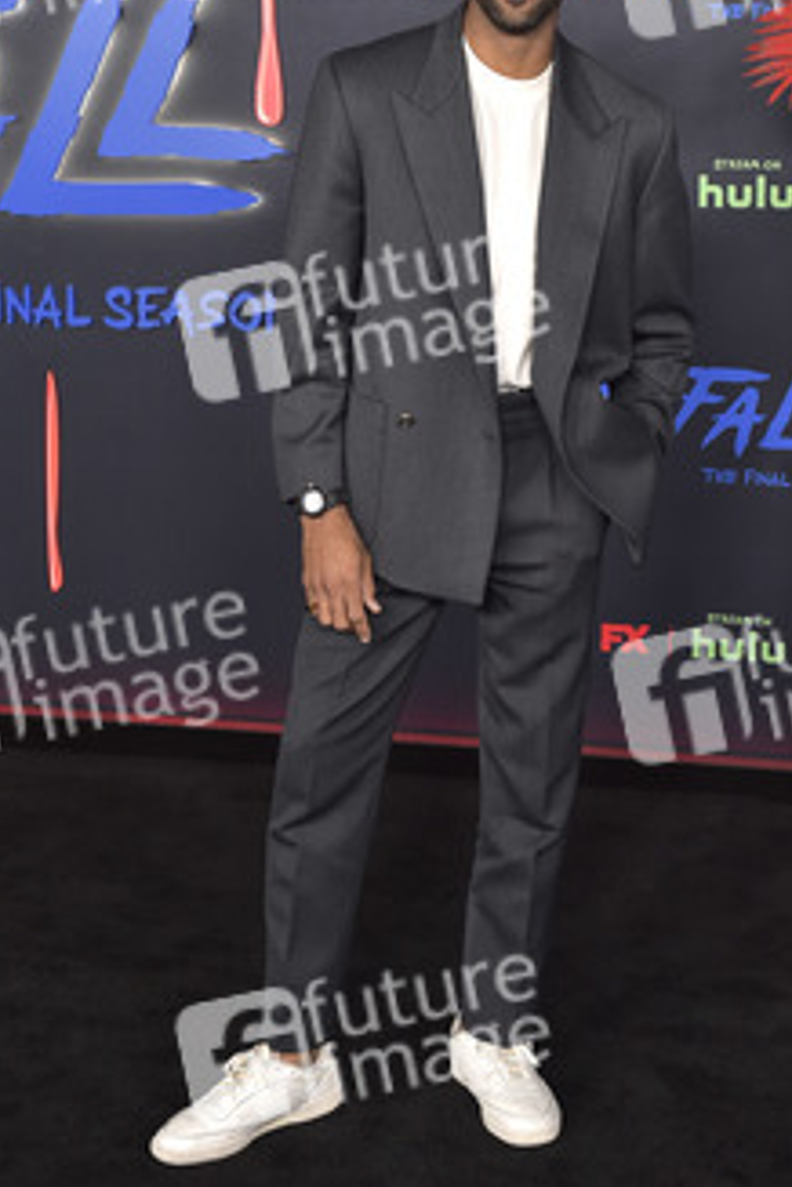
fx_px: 2343
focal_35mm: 71
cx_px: 470
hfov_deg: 19.2
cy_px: 497
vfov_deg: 28.4
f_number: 6.3
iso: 2000
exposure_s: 1/250
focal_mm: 58
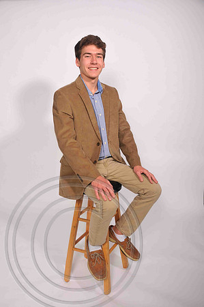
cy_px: 154
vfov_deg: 53.2
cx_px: 102
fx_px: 307
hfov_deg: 36.8
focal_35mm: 36
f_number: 5
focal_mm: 24
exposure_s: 1/160
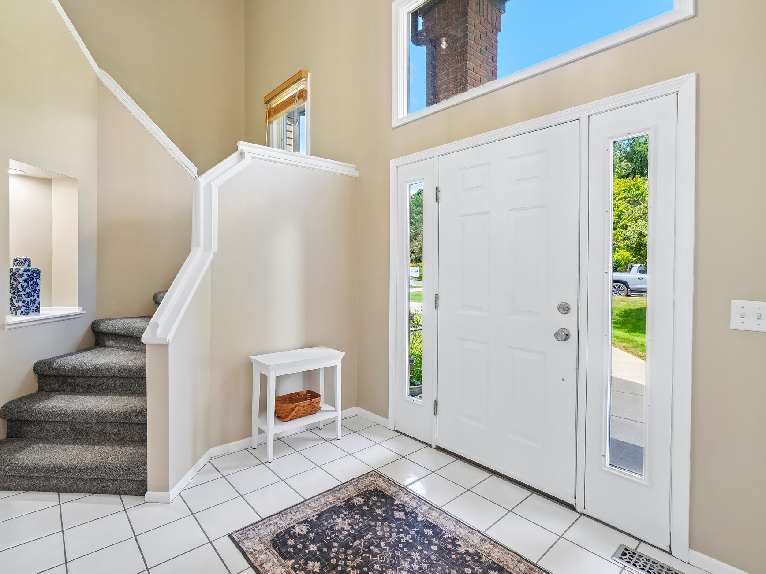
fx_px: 376
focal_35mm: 17
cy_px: 276
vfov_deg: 74.7
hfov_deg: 90.9
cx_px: 360
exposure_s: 1/20
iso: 400
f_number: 8
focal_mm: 10
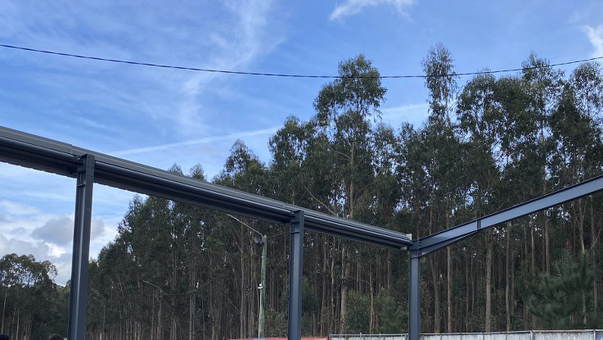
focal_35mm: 41
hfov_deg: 49.3
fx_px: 656
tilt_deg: +5.5
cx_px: 274
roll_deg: -0.7
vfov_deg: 28.3
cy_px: 283
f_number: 1.8
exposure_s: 1/1447
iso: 32
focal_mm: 4.25
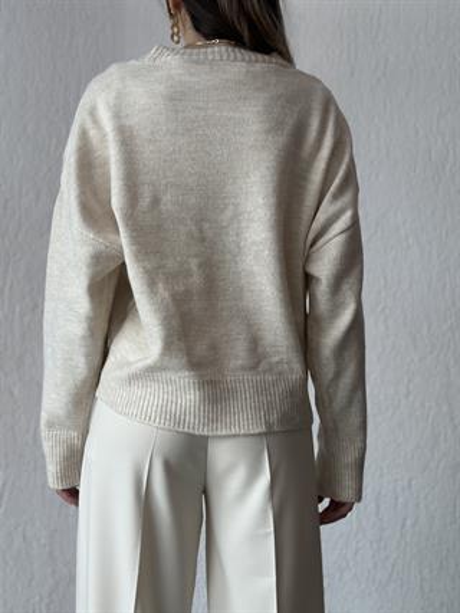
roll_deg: -1.4
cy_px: 306
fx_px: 850
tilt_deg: +0.2
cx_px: 230
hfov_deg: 30.3
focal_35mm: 48
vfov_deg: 39.6
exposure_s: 1/105
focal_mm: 6.86
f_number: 1.78
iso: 125
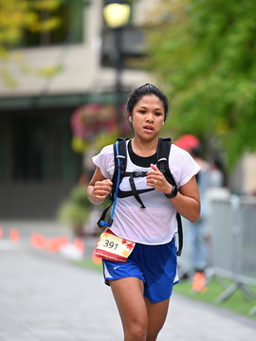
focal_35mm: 294
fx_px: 2899
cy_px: 173
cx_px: 161
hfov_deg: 5.1
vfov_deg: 6.7
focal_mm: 200
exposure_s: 1/1600
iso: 640
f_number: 2.8
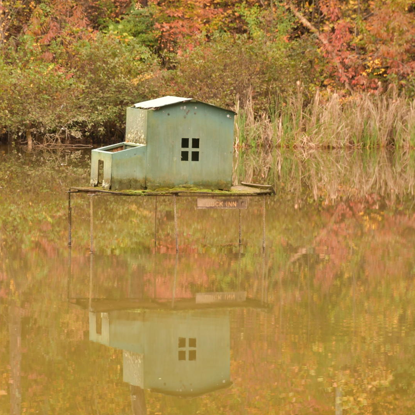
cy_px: 208
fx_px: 2469
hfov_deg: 9.6
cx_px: 186
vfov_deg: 9.6
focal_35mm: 182
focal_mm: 95
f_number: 6.3
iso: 500
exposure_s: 1/160
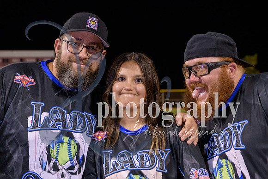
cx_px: 134
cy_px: 90
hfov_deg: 28.8
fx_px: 521
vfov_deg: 19.5
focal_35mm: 70
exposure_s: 1/80
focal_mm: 70
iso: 2000
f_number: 5
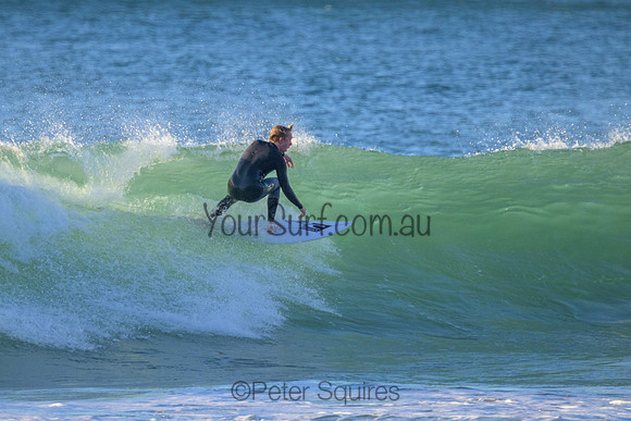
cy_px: 199
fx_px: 15814
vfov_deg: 1.5
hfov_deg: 2.3
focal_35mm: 902
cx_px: 275
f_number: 11
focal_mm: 800
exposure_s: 1/1000
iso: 3200
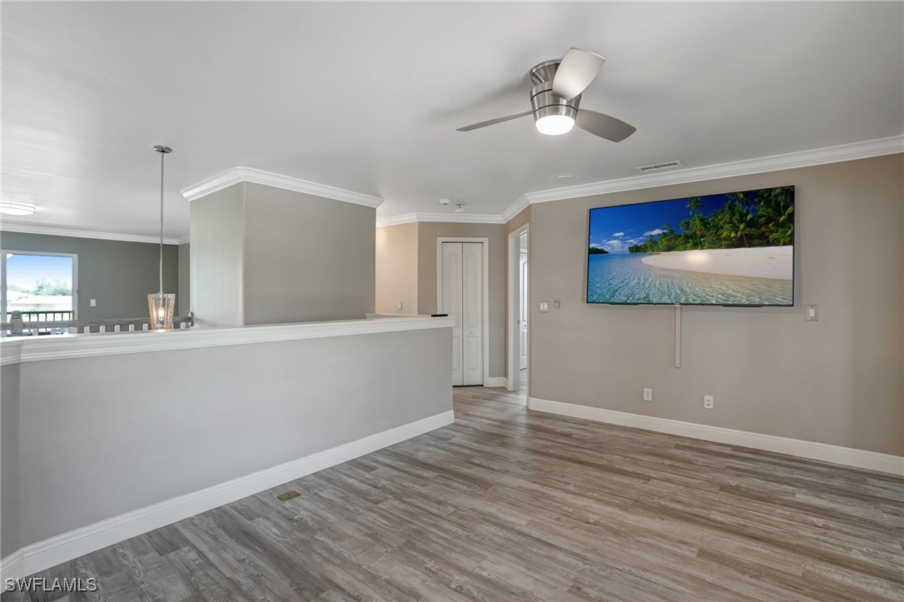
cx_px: 452
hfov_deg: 96.8
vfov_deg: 73.7
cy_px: 301
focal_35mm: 16
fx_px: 402
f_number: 8
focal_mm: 16
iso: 400
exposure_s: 1/15
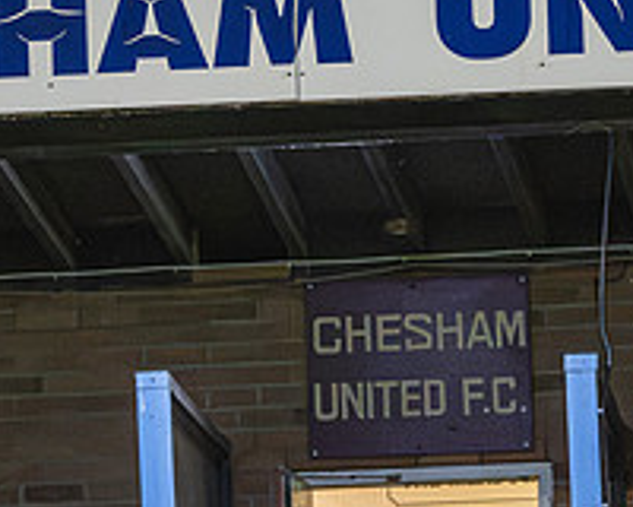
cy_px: 513
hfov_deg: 4.4
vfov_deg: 3.5
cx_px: 411
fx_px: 8243
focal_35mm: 440
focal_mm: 93
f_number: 4
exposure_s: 1/200
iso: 4000
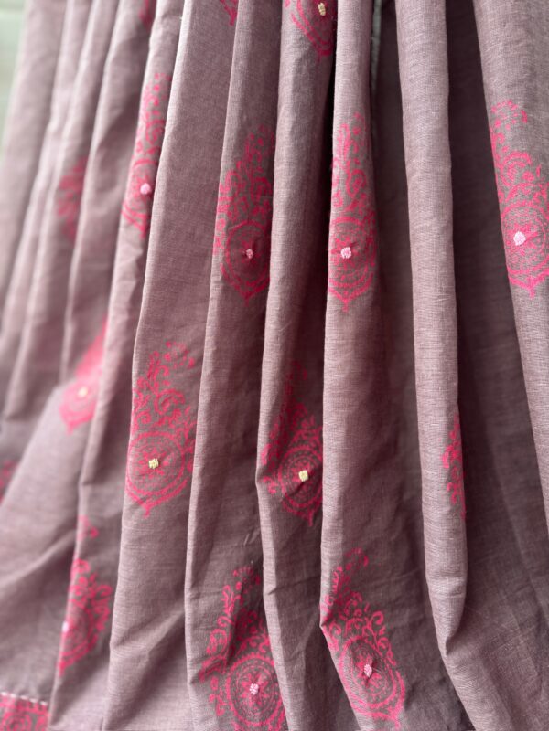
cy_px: 366
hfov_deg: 56.8
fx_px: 508
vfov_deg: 71.6
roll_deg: -1.7
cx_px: 274
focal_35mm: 24
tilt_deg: -23.2
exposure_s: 1/121
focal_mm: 6.76
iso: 200
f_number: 1.78
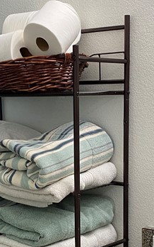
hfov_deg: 16.1
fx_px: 543
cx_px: 74
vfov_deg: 25.1
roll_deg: +2.0
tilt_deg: -8.7
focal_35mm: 81
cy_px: 192
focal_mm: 4.25
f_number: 1.8
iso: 100
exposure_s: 1/60
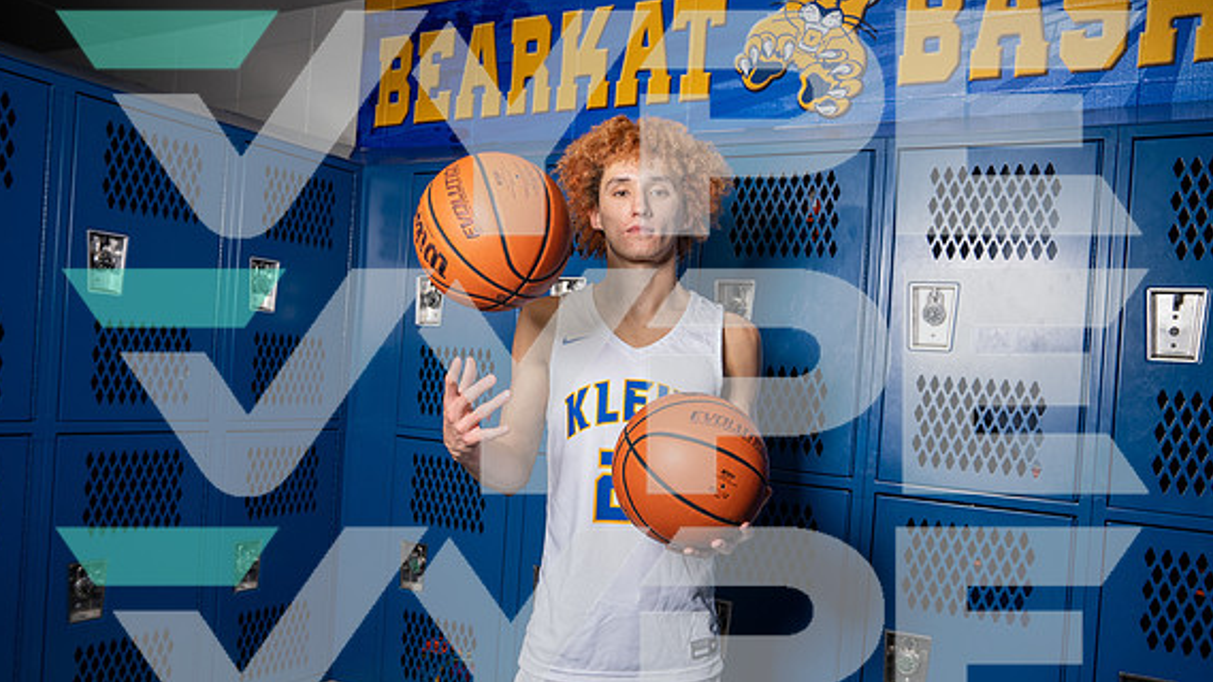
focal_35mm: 31
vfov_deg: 37.7
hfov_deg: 62.6
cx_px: 605
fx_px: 997
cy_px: 383
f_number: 5.6
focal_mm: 29
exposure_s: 1/200
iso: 320
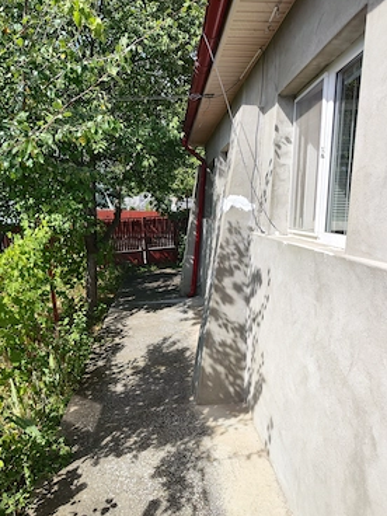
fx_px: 373
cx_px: 199
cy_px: 259
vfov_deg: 69.4
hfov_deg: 54.9
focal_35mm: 25
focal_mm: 7.01
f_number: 1.69
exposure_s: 1/640
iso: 50
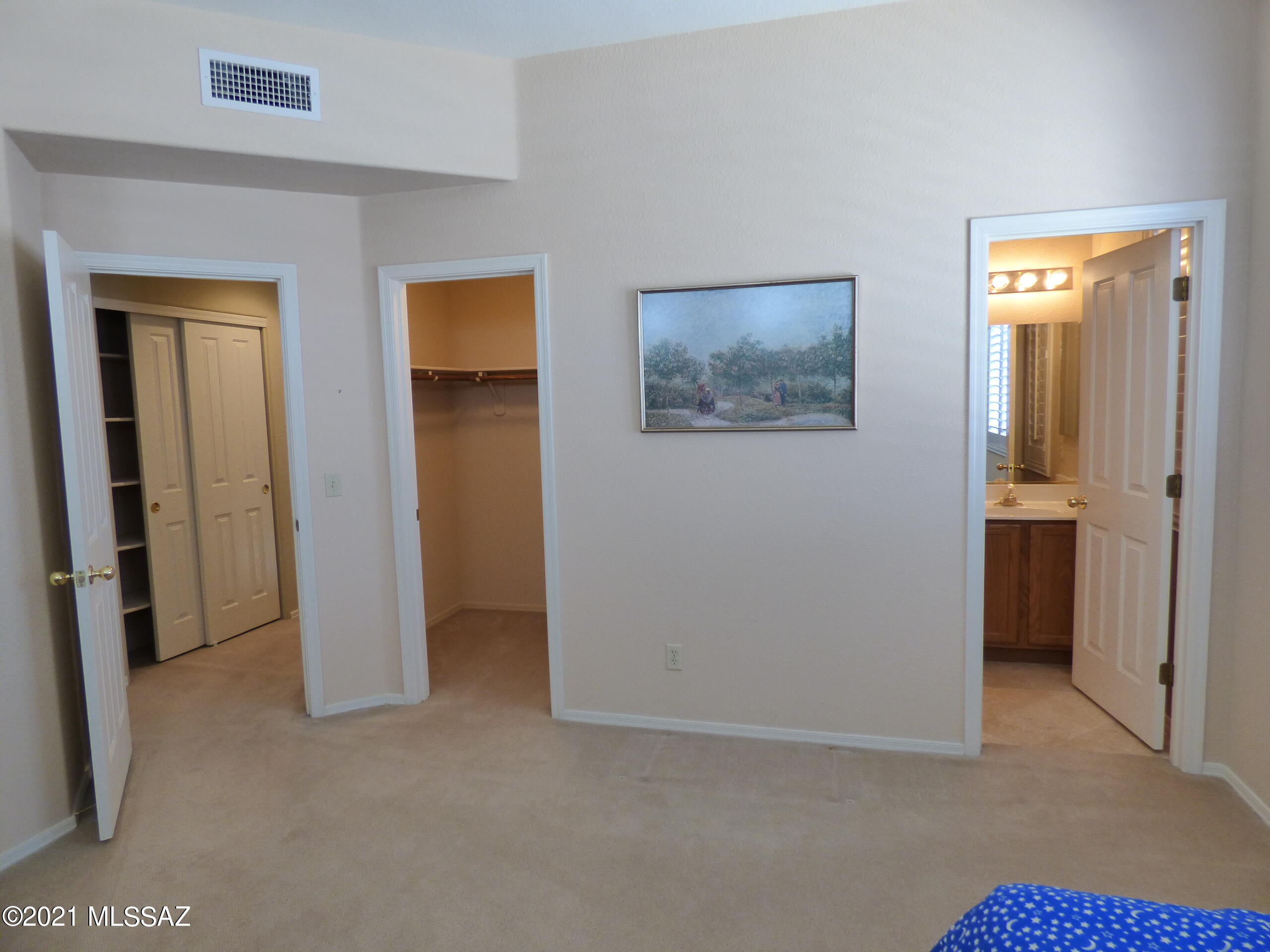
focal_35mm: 20
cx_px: 635
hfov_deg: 81.7
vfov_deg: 66.0
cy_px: 476
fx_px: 734
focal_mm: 3.58
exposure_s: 1/40
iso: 400
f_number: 2.8
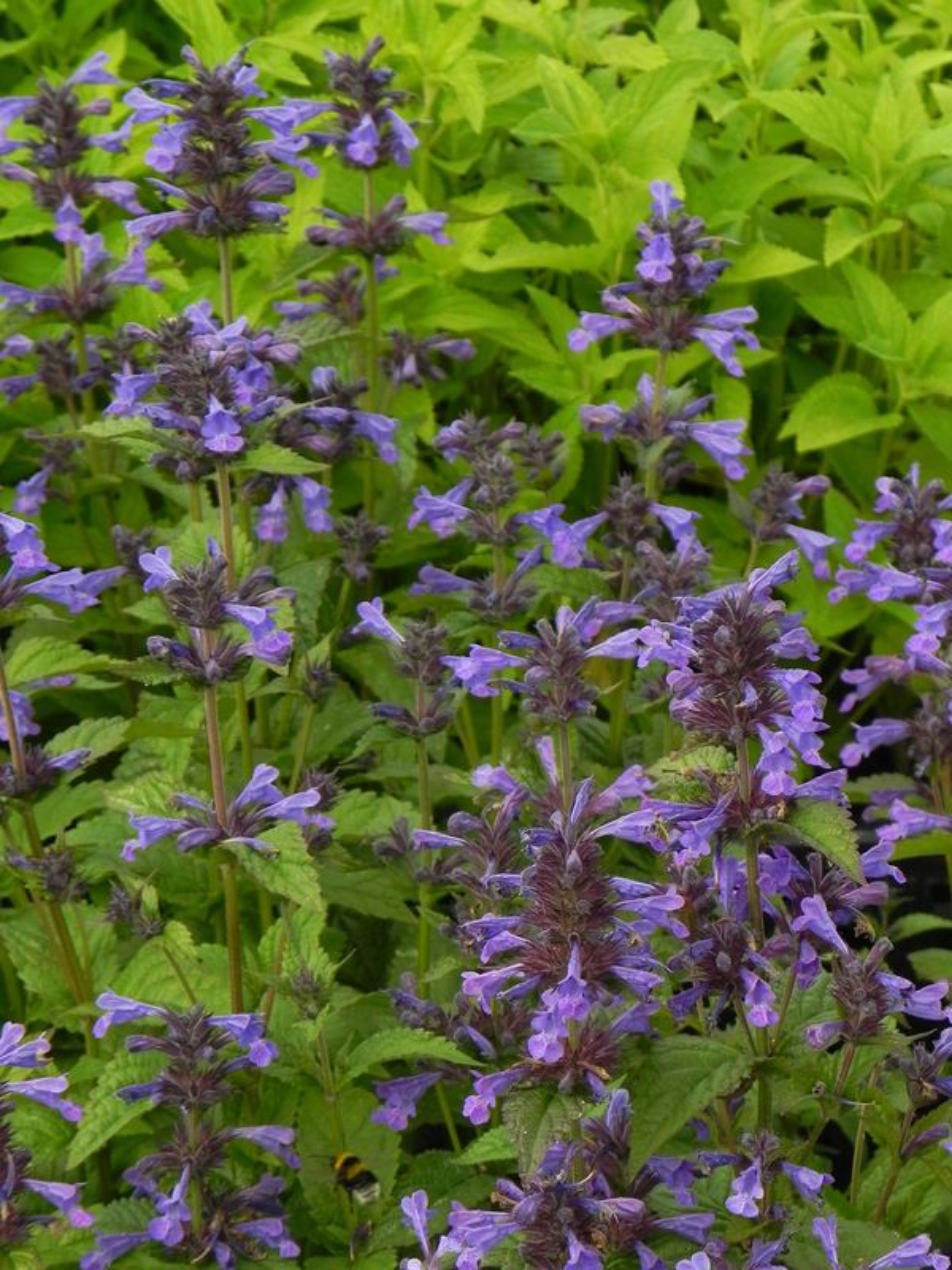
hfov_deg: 9.2
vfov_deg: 12.2
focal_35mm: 162
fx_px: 5940
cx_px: 476
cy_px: 635
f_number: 5
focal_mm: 28.8
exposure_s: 1/160
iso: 160
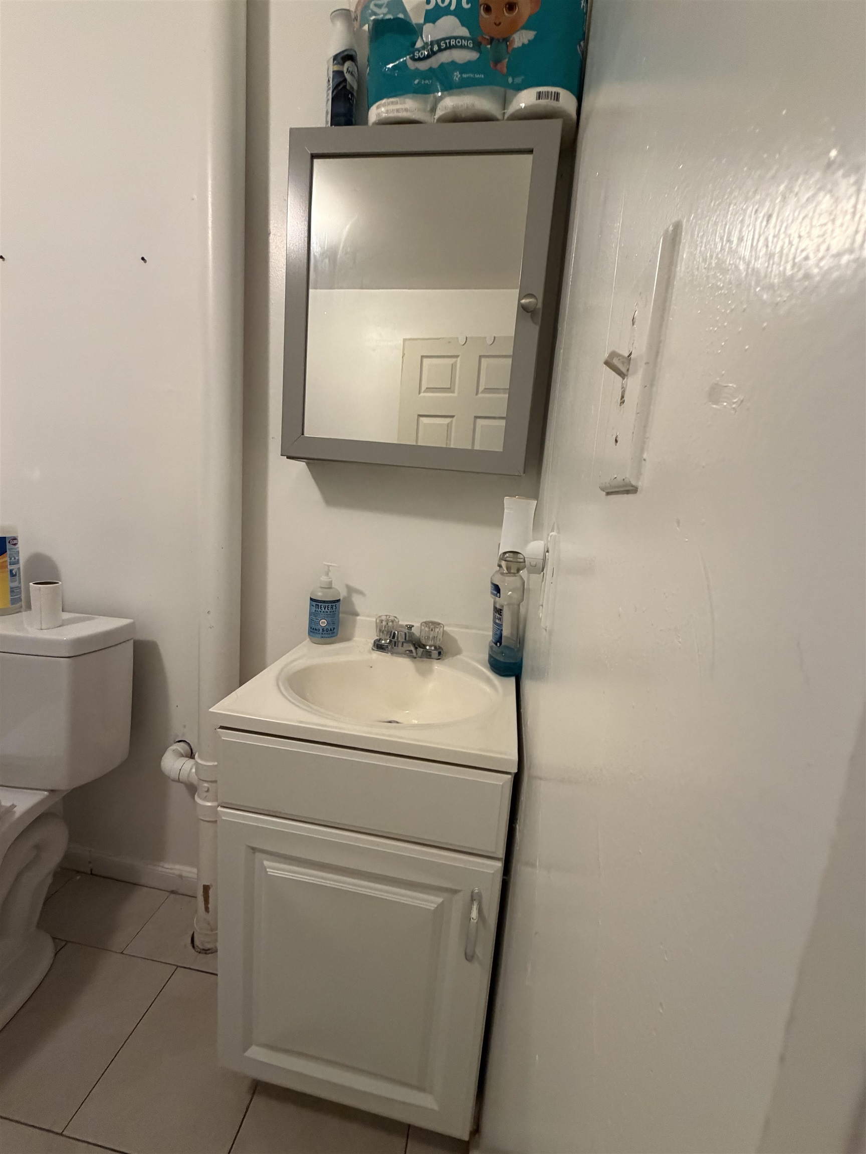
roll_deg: -4.1
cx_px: 433
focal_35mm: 14
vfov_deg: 102.1
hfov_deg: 85.7
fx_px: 467
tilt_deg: -9.0
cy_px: 577
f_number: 2.2
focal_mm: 2.22
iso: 400
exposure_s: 1/60
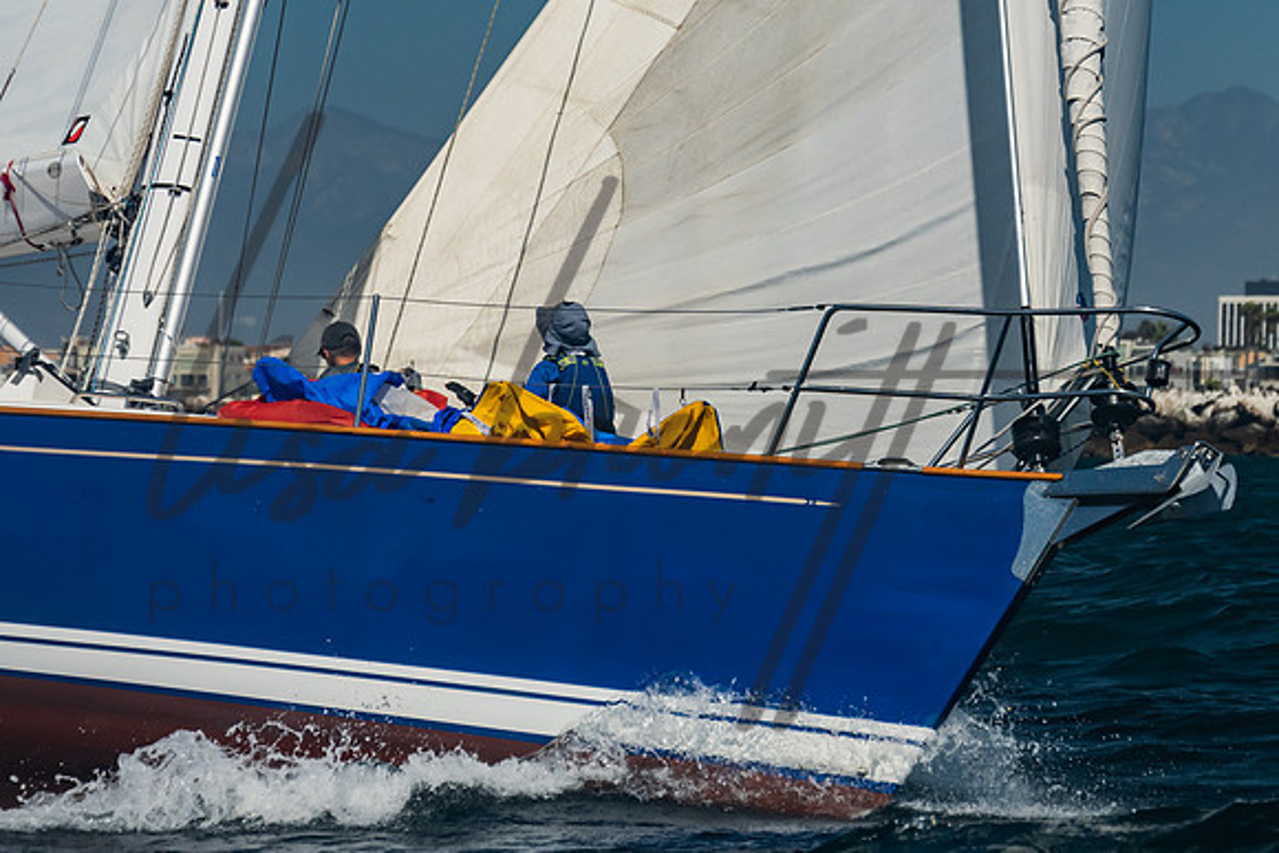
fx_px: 8922
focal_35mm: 251
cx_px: 743
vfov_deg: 5.5
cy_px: 148
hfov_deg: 8.2
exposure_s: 1/1250
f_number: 6.3
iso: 160
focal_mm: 130
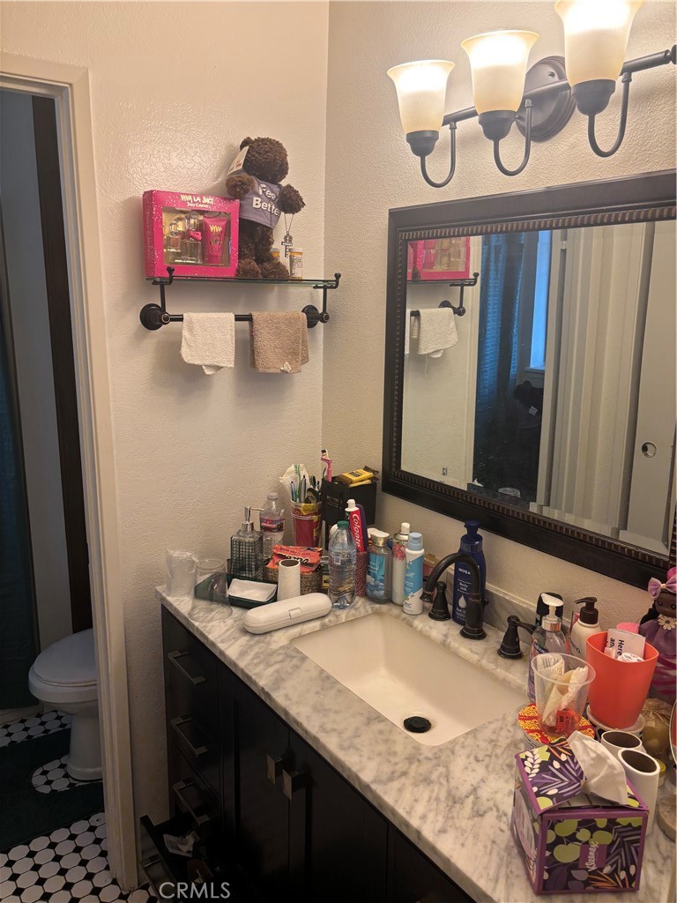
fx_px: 678
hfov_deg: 53.1
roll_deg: -1.3
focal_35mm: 26
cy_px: 452
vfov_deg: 67.3
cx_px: 338
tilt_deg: -12.5
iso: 80
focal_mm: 5.96
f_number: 1.6
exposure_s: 1/120
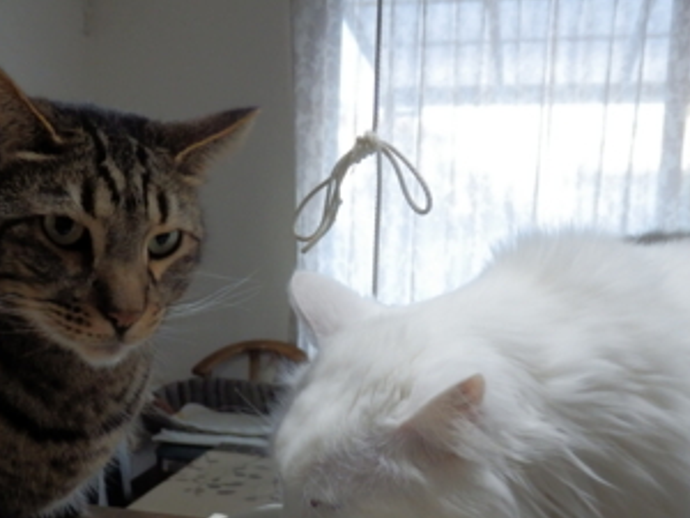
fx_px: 877
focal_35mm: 44
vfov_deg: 32.7
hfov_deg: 42.7
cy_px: 322
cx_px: 269
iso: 640
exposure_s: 1/60
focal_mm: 6
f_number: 3.4
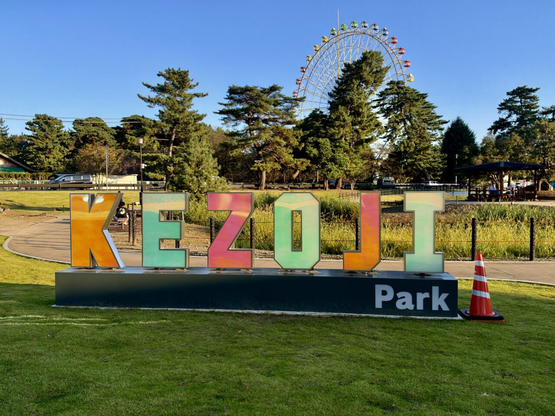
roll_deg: +0.0
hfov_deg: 60.0
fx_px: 481
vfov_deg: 46.8
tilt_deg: -1.8
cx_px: 278
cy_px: 208
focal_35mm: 30
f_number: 1.8
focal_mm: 6.93
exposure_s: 1/1403
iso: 64
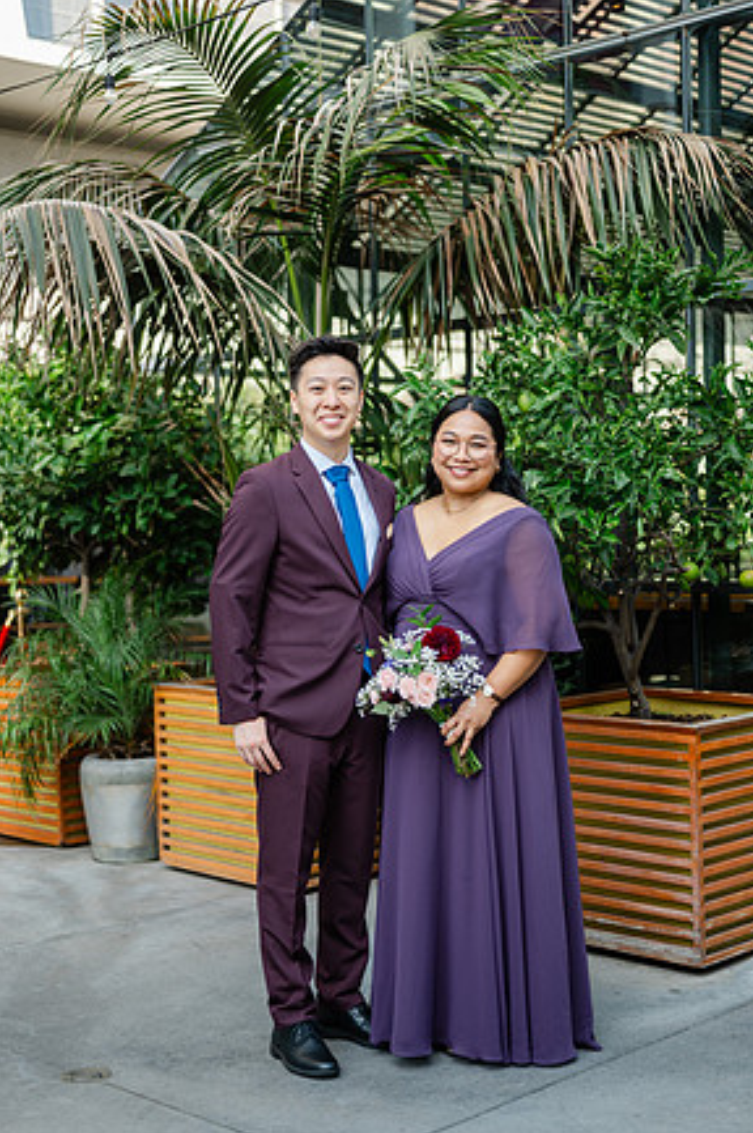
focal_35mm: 52
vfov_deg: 38.2
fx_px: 1634
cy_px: 557
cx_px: 369
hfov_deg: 26.0
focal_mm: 50
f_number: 1.8
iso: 80
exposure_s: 1/400
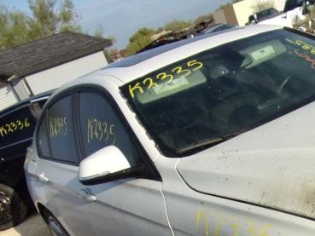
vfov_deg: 26.7
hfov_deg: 33.4
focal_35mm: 52
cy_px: 227
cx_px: 322
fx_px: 473
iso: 80
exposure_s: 1/900
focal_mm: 4.3
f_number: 3.3
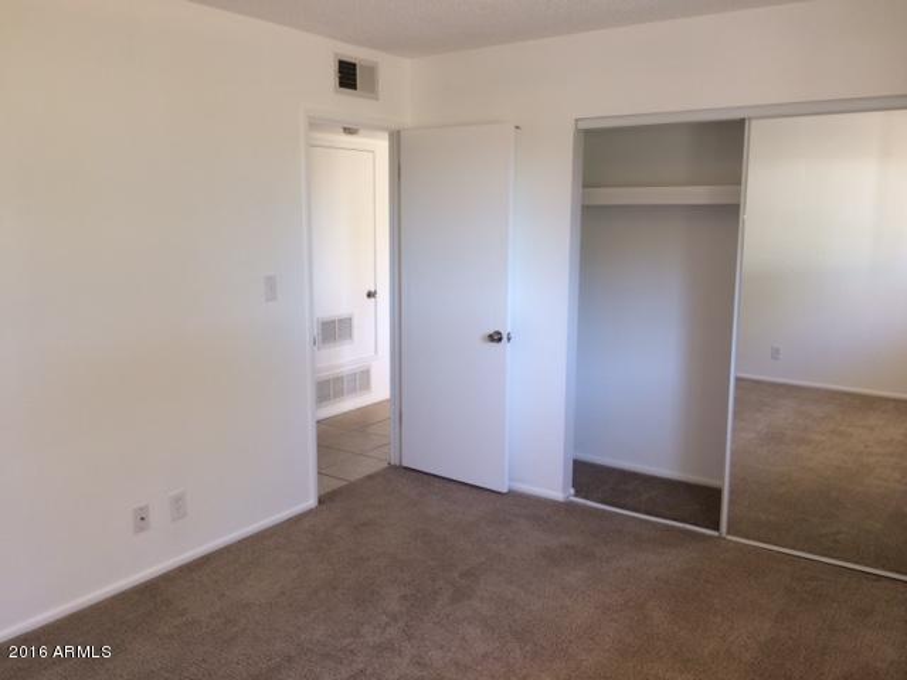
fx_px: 760
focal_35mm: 29
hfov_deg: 61.7
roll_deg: +1.2
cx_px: 454
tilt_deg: -9.5
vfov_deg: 48.2
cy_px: 340
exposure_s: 1/30
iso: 32
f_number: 2.2
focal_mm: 4.15
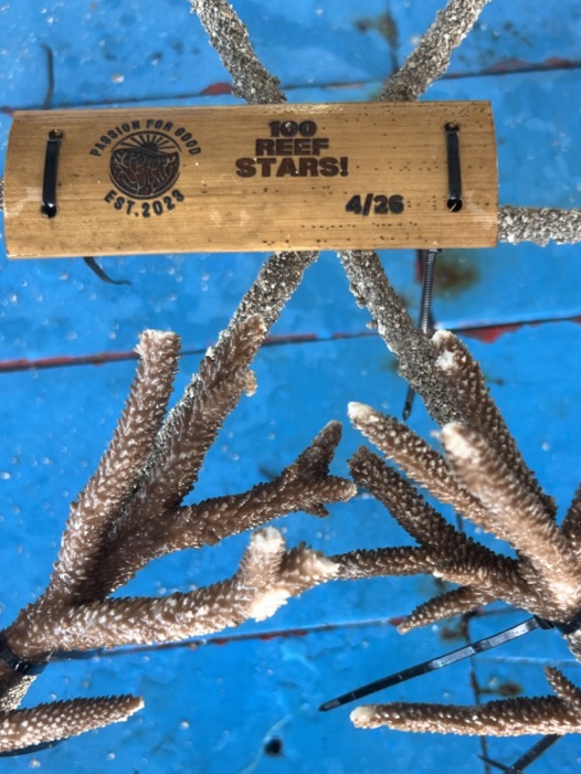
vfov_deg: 47.8
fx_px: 850
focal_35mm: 38
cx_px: 360
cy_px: 539
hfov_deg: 37.5
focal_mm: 5.7
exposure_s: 1/121
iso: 64
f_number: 1.5
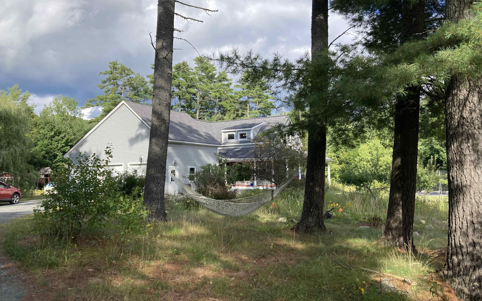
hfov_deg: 62.9
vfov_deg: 41.8
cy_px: 149
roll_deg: -0.6
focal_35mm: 30
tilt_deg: +8.4
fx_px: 394
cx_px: 239
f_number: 1.8
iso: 20
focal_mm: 3.99
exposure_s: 1/1171
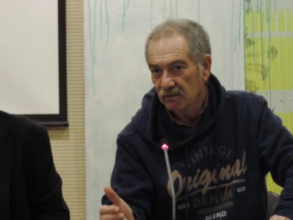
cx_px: 77
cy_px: 95
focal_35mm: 163
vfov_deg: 9.1
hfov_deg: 12.1
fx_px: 1380
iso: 500
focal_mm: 17.8
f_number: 4.1
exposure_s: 1/25
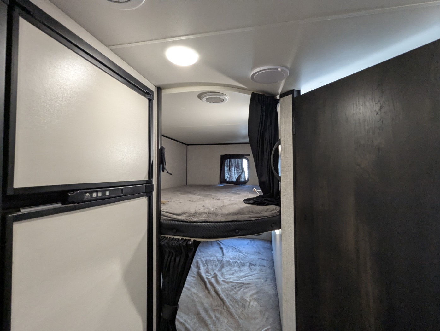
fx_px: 204
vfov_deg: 78.2
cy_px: 166
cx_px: 220
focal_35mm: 16
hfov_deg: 94.4
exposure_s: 1/60.6
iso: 231
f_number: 2.2
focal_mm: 2.35
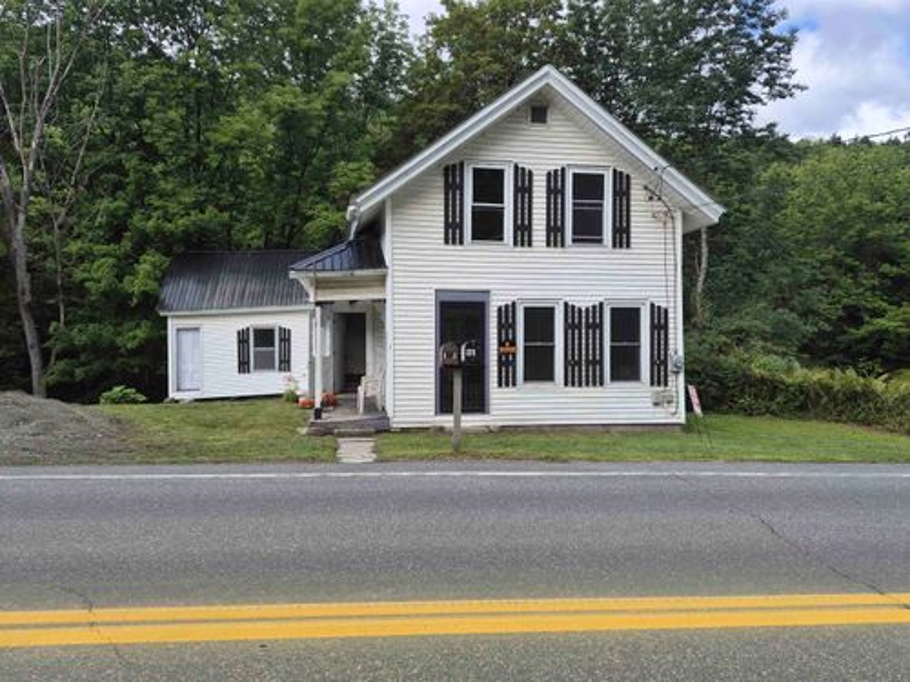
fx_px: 605
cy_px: 341
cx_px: 455
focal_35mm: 23
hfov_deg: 73.9
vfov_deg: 58.9
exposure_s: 1/920
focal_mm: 5.4
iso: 25
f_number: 1.8
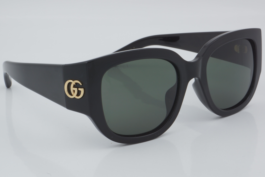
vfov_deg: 18.2
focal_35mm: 75
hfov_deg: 27.0
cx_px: 132
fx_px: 552
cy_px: 88
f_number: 32
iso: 100
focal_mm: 50
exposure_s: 1/4
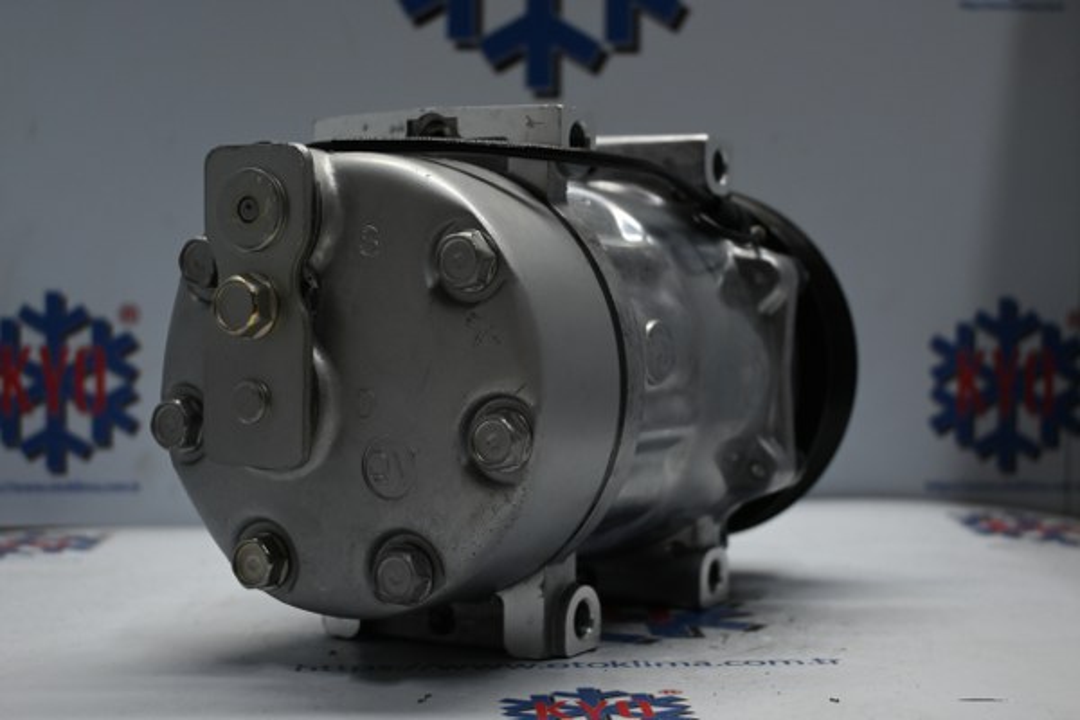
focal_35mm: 56
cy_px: 360
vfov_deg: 24.4
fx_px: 1665
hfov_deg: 35.9
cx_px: 540
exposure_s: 1/60
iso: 500
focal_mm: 37
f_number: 5.3
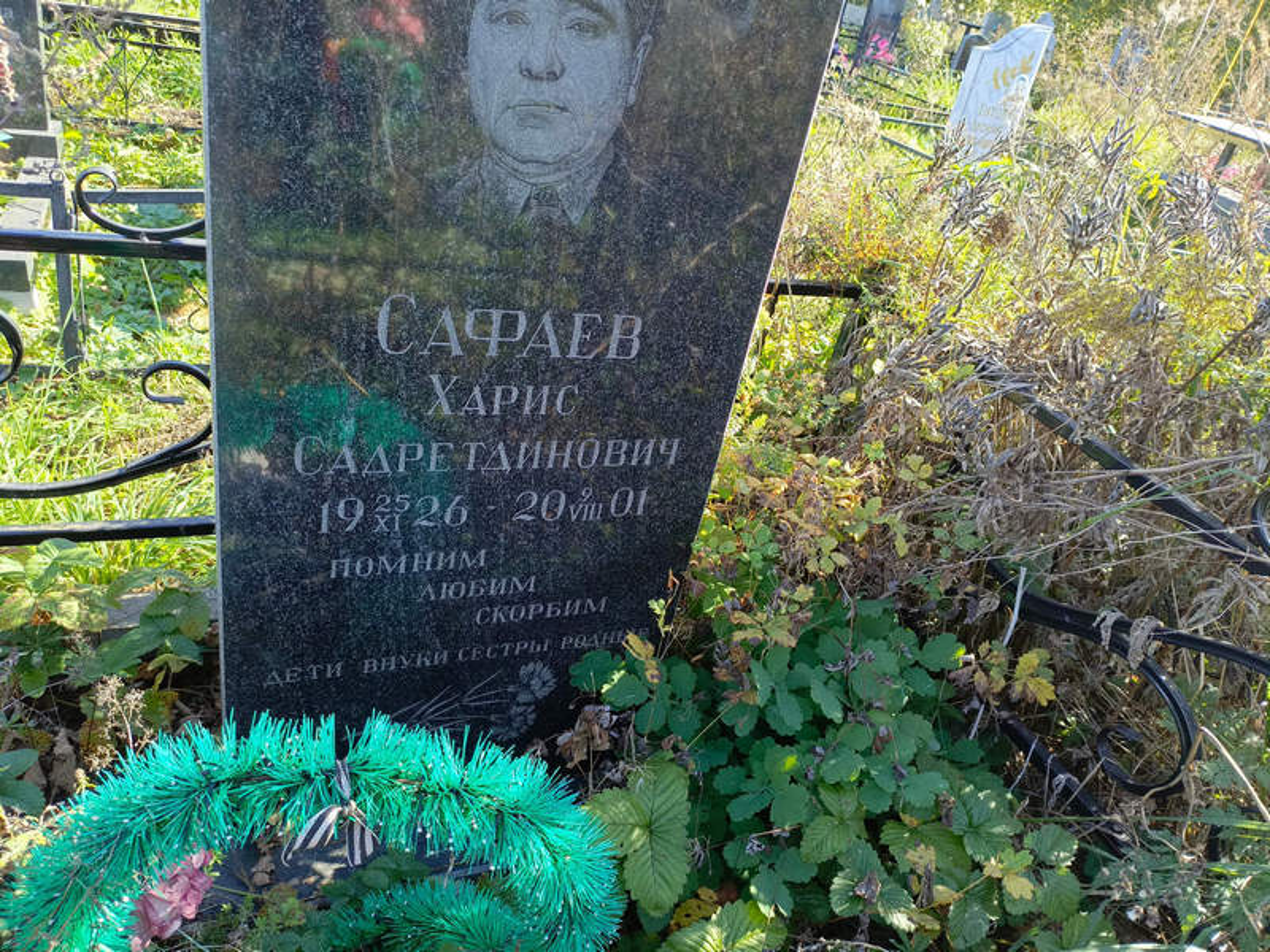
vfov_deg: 54.9
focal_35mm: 25
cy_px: 476
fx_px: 917
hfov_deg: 69.4
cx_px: 635
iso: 112
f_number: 1.69
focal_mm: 4.76
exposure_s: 1/149
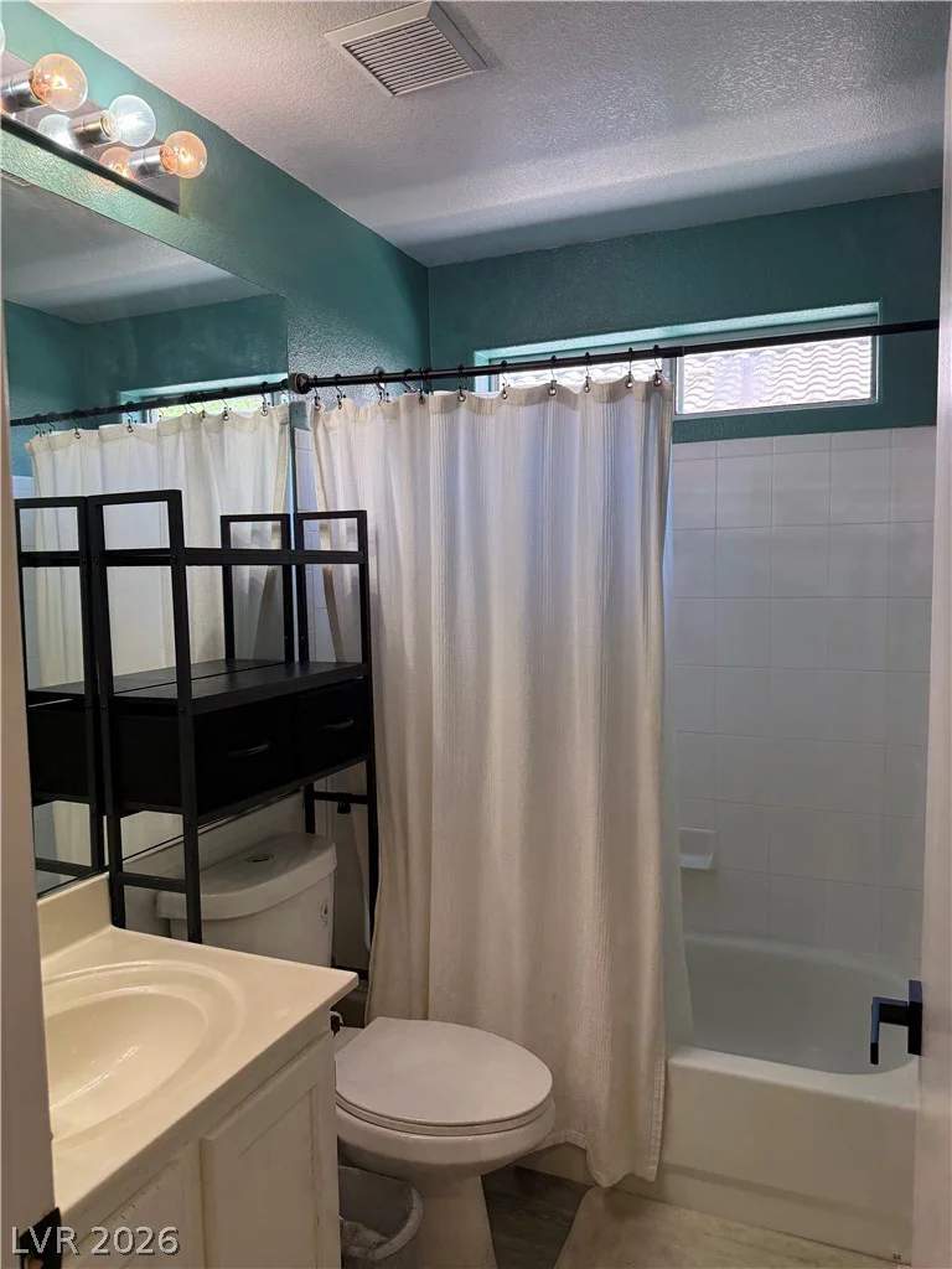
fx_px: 880
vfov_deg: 71.6
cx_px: 476
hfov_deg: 56.8
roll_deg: +0.5
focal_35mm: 24
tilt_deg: -4.0
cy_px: 634
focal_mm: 6.76
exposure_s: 1/235
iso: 200
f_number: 1.78
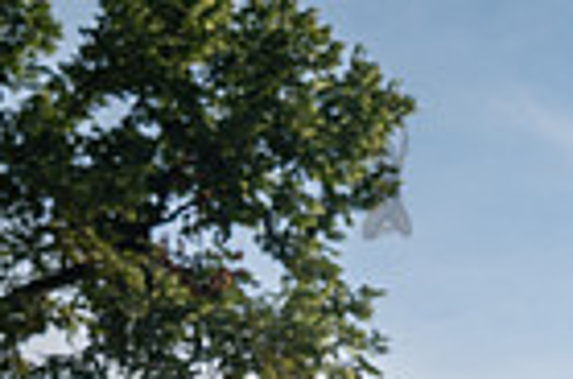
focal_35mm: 188
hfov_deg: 10.1
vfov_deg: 7.0
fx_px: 2985
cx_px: 1179
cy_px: 762
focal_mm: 45
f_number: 5
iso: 500
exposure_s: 1/2000
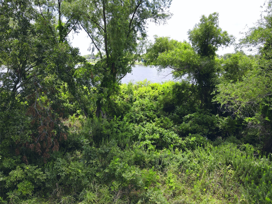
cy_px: 102
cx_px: 136
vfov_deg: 56.8
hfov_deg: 71.6
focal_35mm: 24
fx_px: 189
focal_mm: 4.5
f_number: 2.8
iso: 100
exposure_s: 1/240
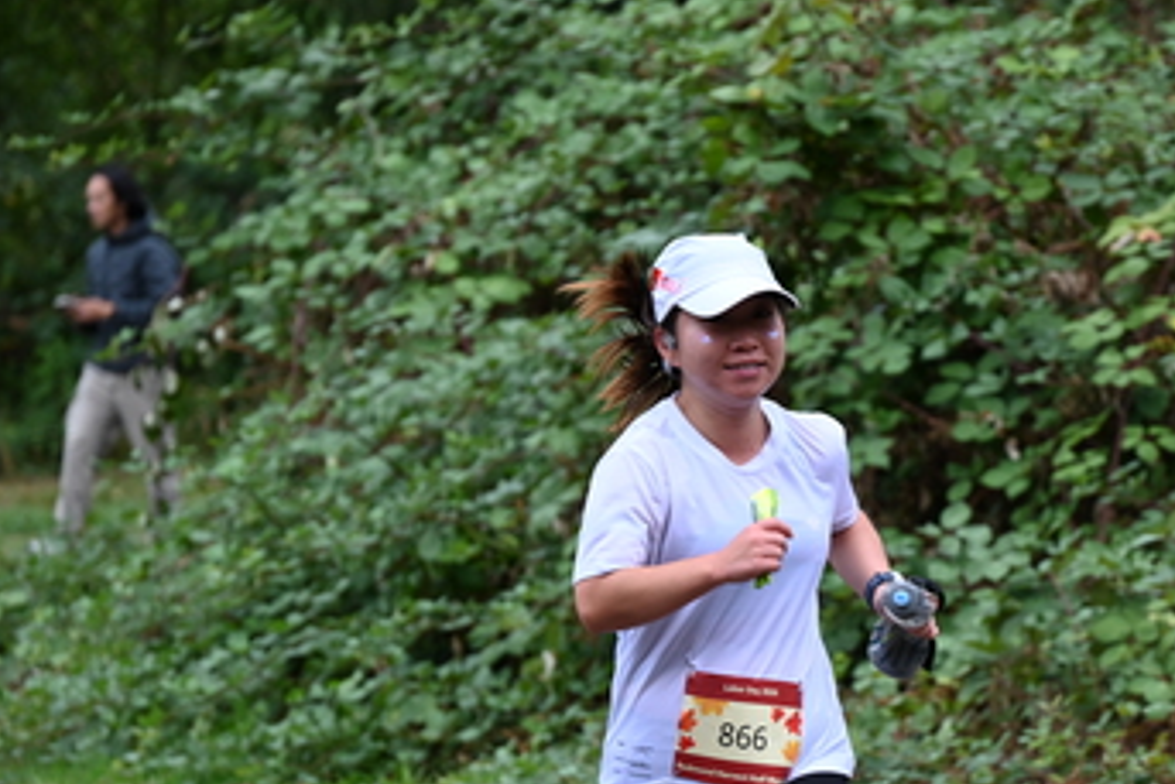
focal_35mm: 321
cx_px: 795
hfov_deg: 6.4
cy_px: 515
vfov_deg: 4.3
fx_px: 10481
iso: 400
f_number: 6.3
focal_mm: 200
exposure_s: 1/320
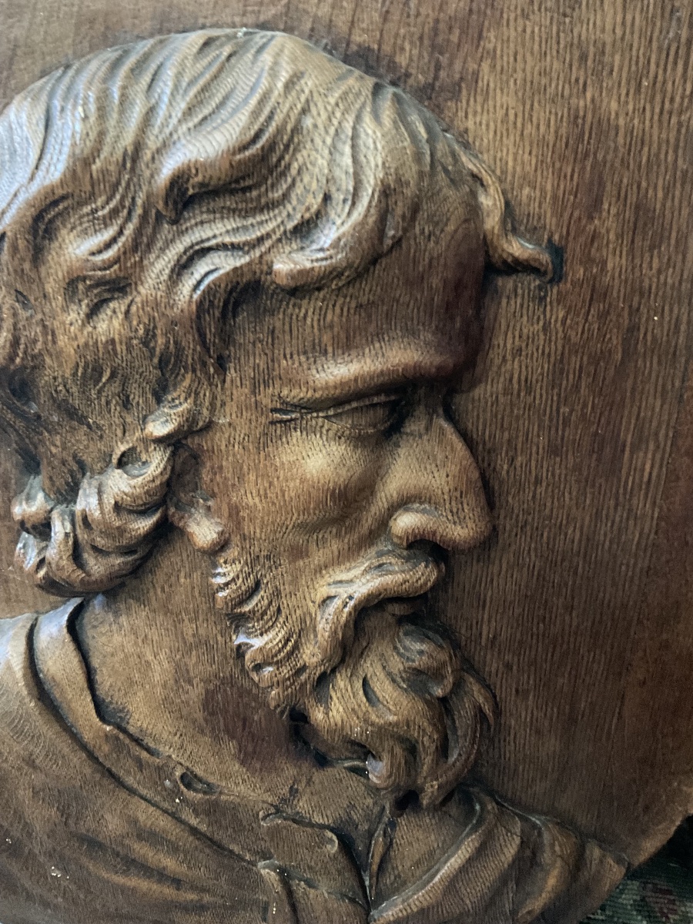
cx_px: 346
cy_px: 462
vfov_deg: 61.7
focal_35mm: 29
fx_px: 774
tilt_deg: -47.8
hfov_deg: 48.2
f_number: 1.8
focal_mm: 3
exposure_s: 1/20
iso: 500
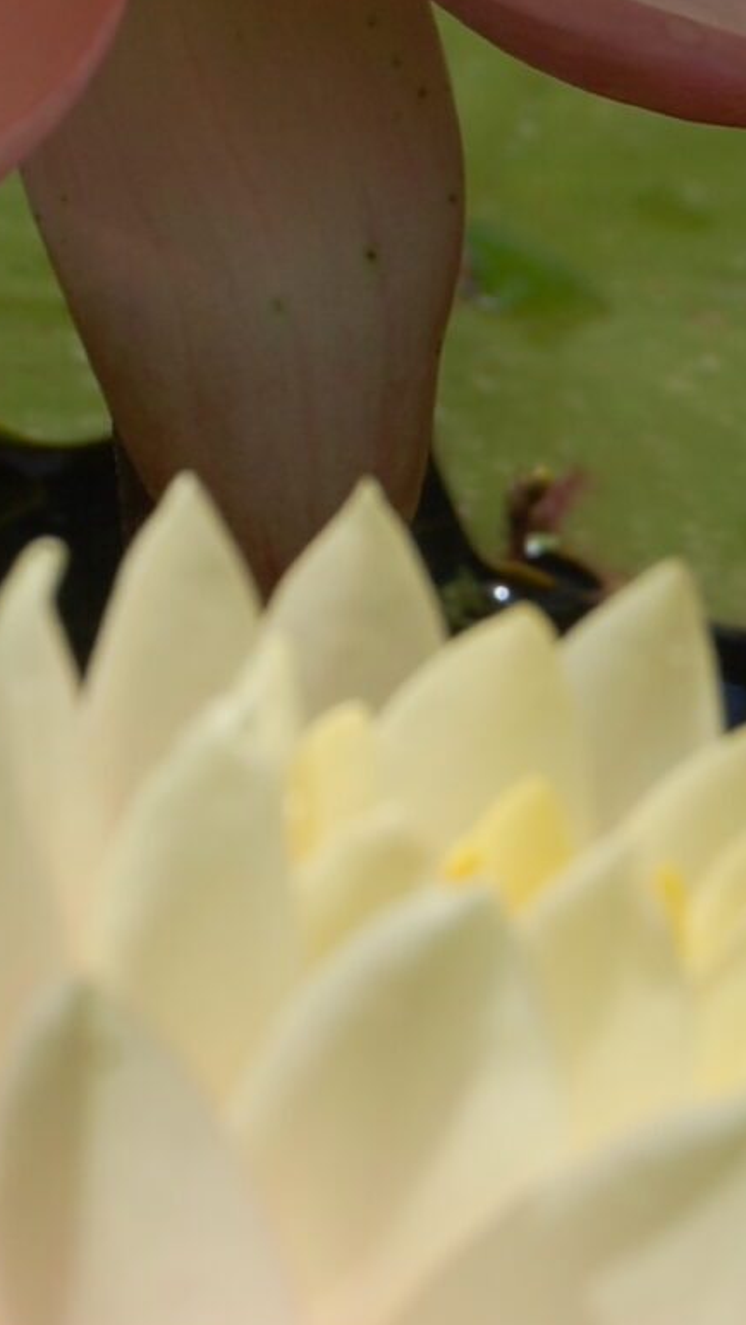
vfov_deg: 7.5
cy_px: 627
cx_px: 175
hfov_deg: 4.2
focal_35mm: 287
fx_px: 10078
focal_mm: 55
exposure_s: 1/400
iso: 200
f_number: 10
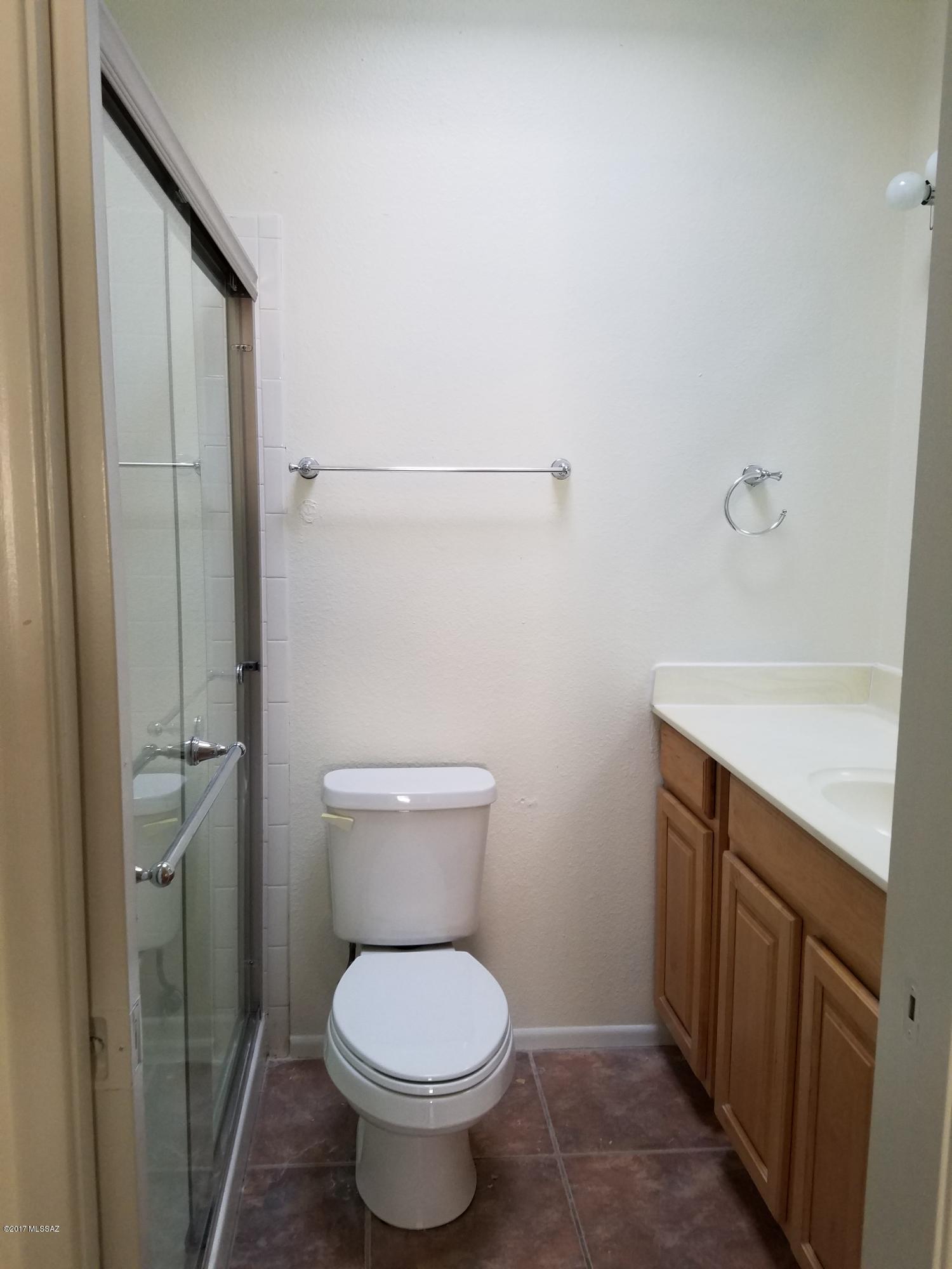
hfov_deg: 53.1
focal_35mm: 26
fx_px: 953
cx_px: 476
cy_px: 634
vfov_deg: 67.3
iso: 125
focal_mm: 4.2
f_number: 1.7
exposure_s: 1/24
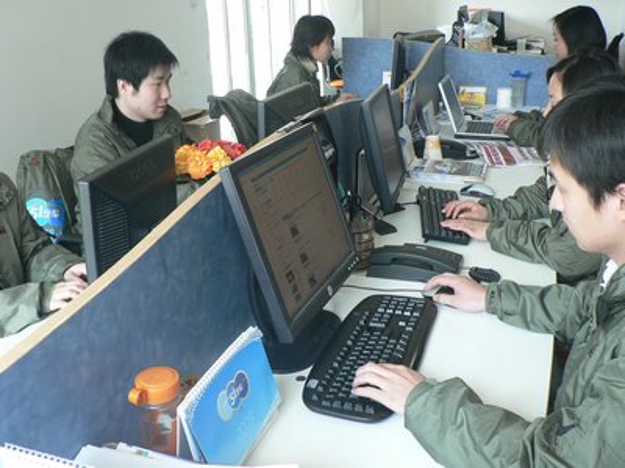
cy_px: 234
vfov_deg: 39.7
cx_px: 312
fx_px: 650
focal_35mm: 36
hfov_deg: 51.4
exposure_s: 1/30
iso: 100
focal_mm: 6
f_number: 2.8
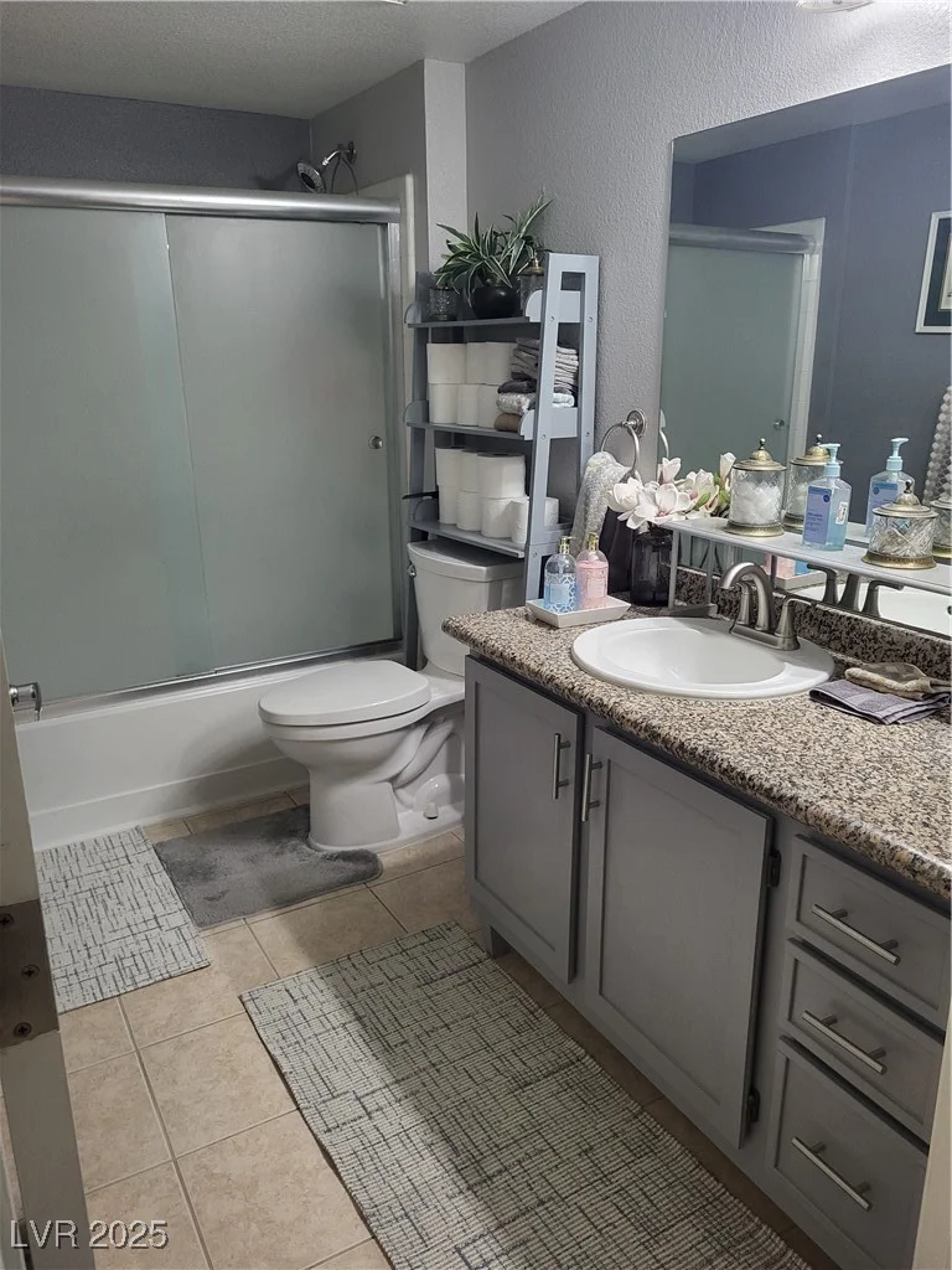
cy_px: 635
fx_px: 953
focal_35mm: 26
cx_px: 476
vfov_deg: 67.3
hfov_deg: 53.1
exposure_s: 1/120
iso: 250
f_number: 1.8
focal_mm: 5.4
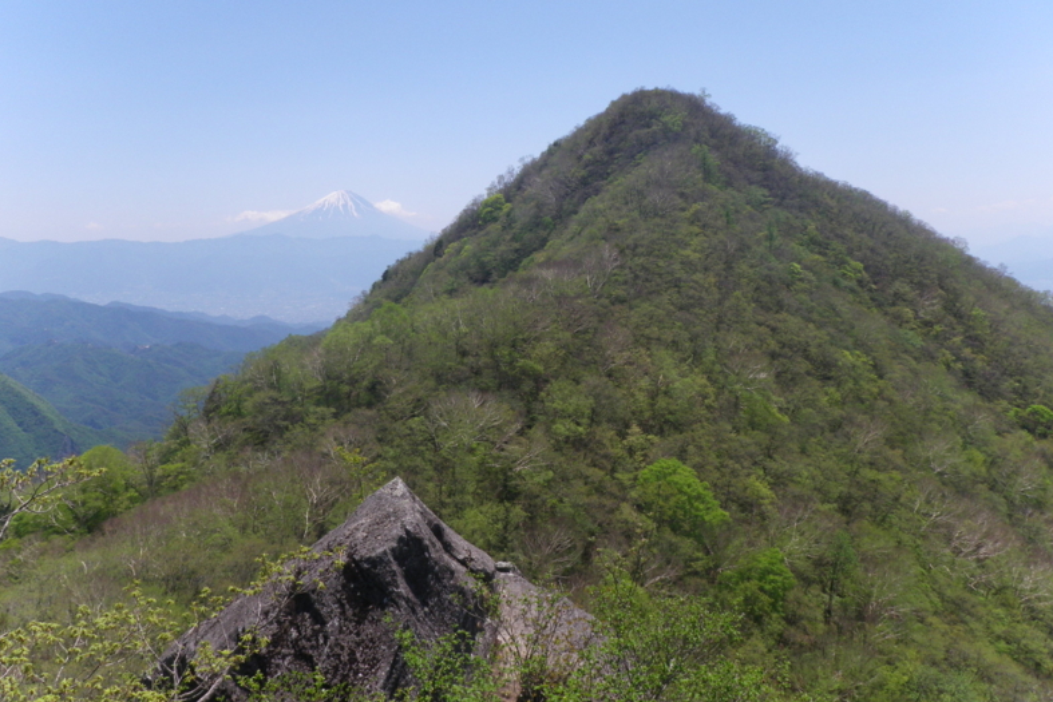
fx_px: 1082
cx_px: 530
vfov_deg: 35.9
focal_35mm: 37
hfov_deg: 51.9
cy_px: 304
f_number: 6.3
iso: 64
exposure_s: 1/250
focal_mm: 6.2
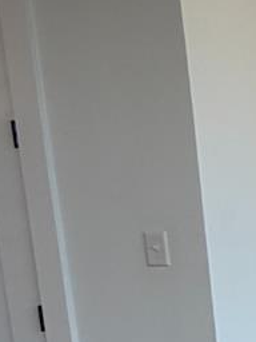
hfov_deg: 12.1
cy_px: 228
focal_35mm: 82
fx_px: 809
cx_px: 701
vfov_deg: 23.7
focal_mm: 2.22
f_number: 2.2
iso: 100
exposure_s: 1/120
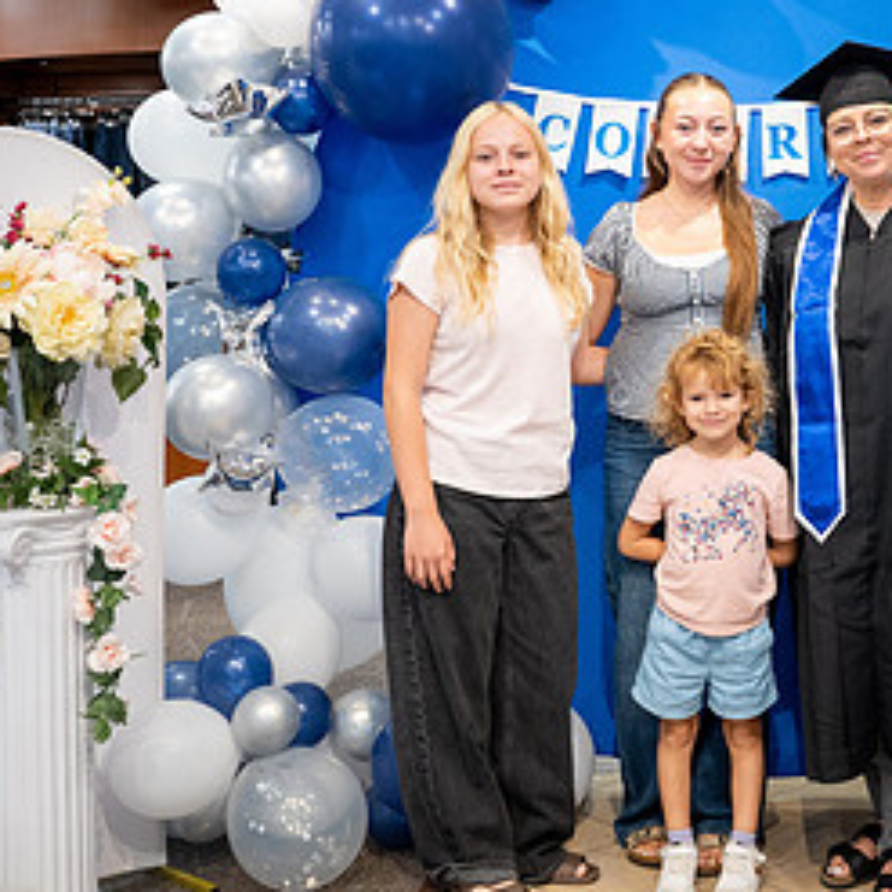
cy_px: 204
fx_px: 1720
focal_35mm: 59
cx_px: 766
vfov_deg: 28.6
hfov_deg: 28.2
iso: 1600
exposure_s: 1/400
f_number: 2.8
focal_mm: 29.5
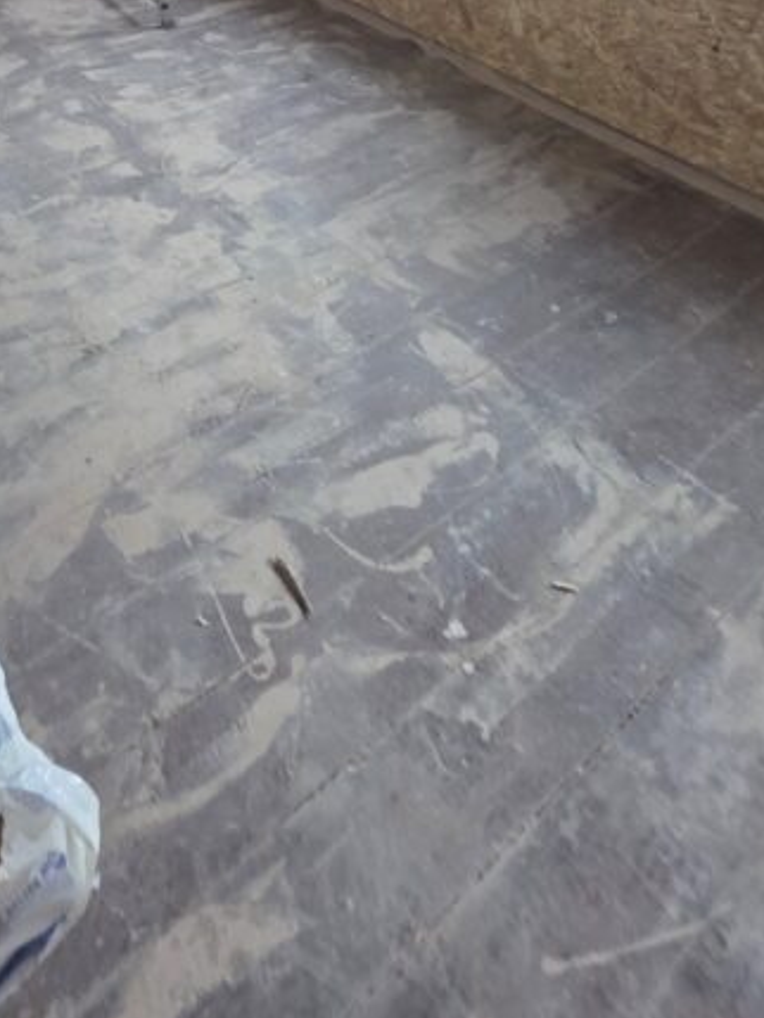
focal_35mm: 31
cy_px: -121
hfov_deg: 41.6
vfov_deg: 43.8
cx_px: 66
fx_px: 912
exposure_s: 1/50
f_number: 1.9
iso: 160
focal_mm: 2.2
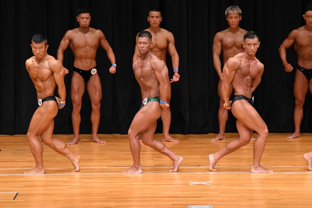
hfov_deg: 8.5
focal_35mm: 242
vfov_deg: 5.7
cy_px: 104
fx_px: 2097
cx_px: 157
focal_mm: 160
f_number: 5.6
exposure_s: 1/400
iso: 4000
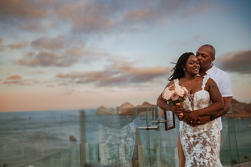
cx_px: 126
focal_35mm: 35
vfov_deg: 37.8
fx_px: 244
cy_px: 84
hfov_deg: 54.5
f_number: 1.4
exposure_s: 1/2500
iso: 160
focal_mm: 35
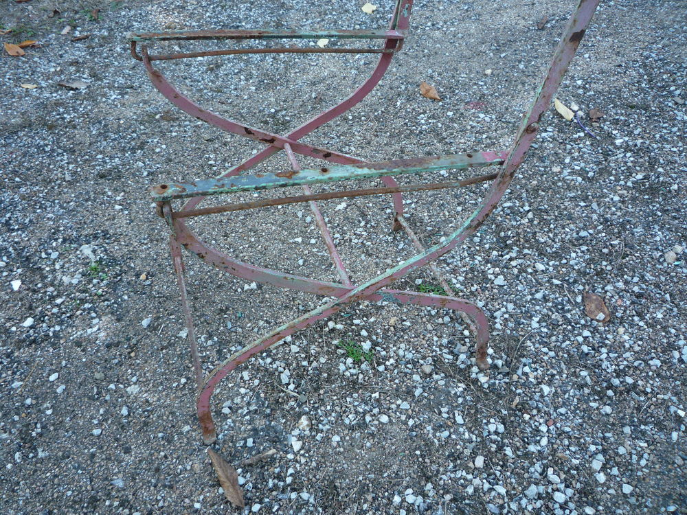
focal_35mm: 30
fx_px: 595
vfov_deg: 46.8
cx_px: 344
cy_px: 258
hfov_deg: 60.0
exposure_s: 1/50
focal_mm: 5.2
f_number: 3.3
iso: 100
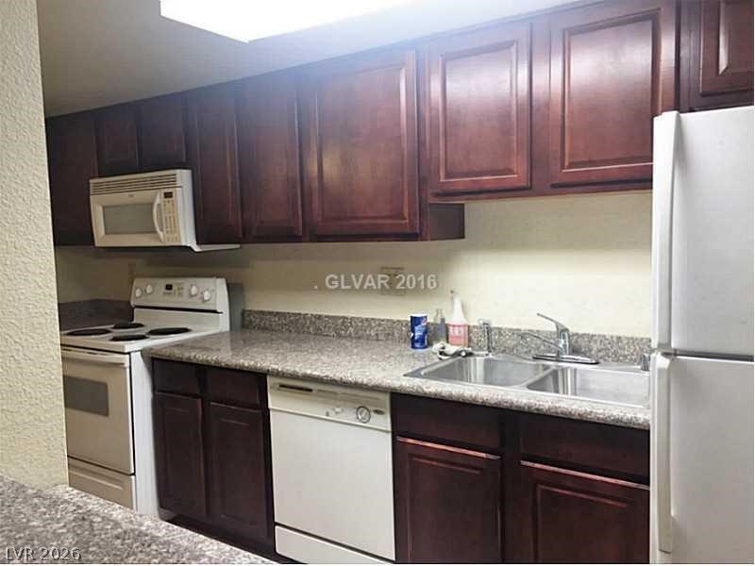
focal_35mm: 29
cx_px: 378
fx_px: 633
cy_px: 283
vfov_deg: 48.2
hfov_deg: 61.7
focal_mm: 4.15
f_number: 2.2
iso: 32
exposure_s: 1/32
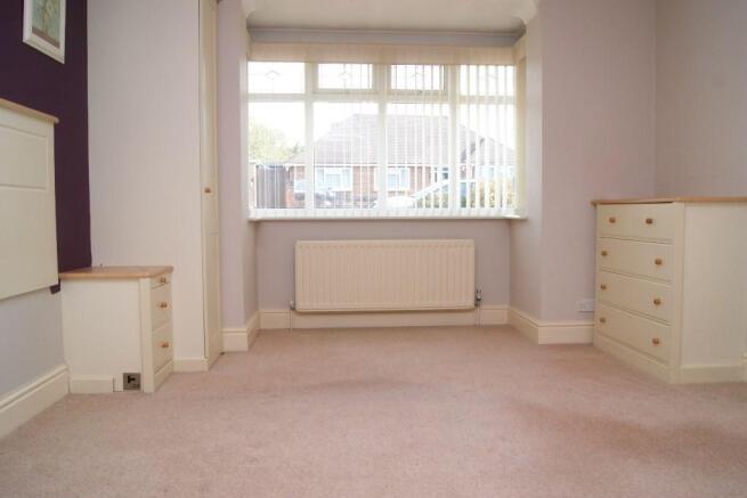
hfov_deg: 67.4
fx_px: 560
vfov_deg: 48.0
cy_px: 249
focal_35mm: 27
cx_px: 374
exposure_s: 1/80
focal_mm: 18
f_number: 8
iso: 400
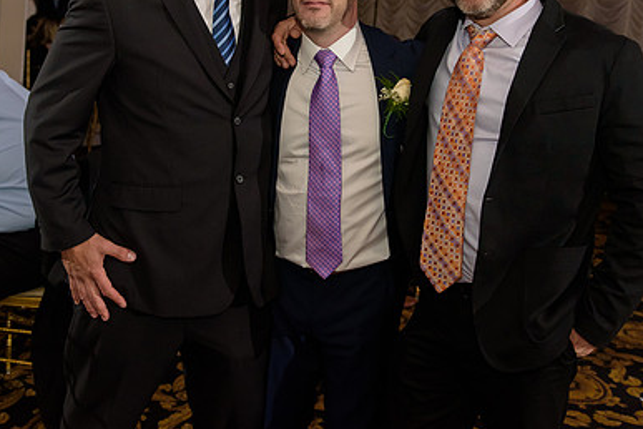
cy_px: 117
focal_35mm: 48
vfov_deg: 27.8
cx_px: 317
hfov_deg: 41.1
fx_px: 857
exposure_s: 1/125
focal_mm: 32
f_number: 3.2
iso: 1600
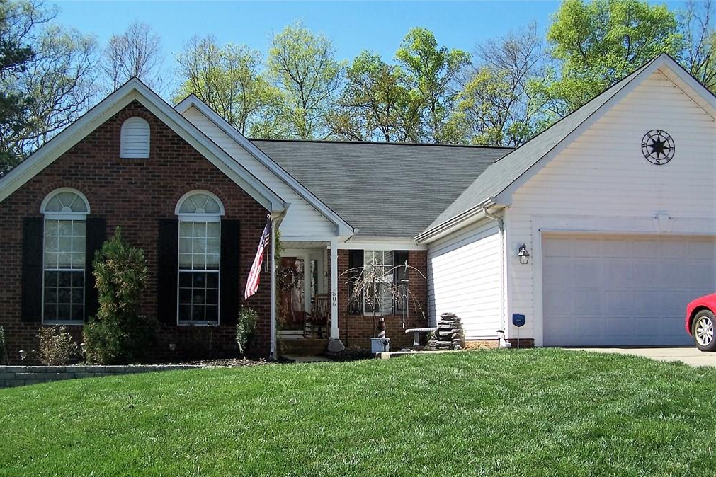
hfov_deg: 48.5
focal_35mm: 40
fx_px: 795
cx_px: 354
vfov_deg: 33.4
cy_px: 271
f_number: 2.8
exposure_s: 1/800
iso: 80
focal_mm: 6.3
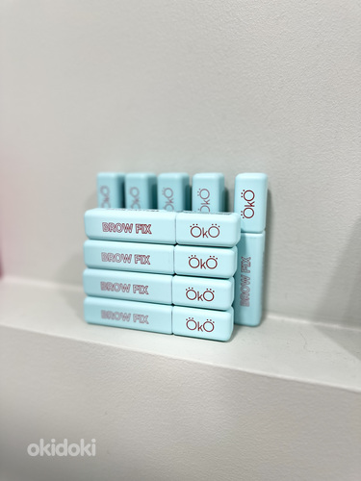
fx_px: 334
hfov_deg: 56.8
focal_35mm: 24
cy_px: 240
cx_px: 180
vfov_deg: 71.6
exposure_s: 1/100
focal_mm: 6.86
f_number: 1.78
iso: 80
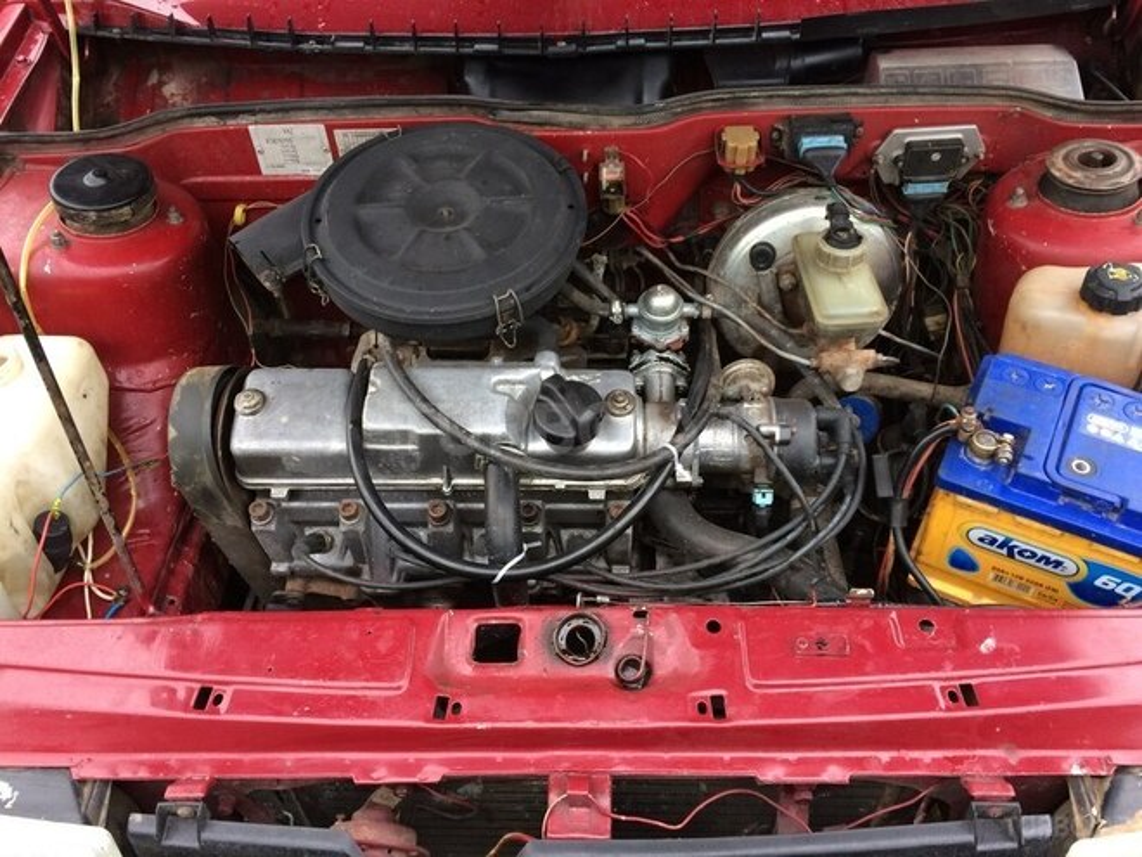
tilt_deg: -46.2
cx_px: 571
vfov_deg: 48.2
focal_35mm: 29
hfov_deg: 61.7
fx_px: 957
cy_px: 428
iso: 64
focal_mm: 4.15
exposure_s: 1/33
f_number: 2.2
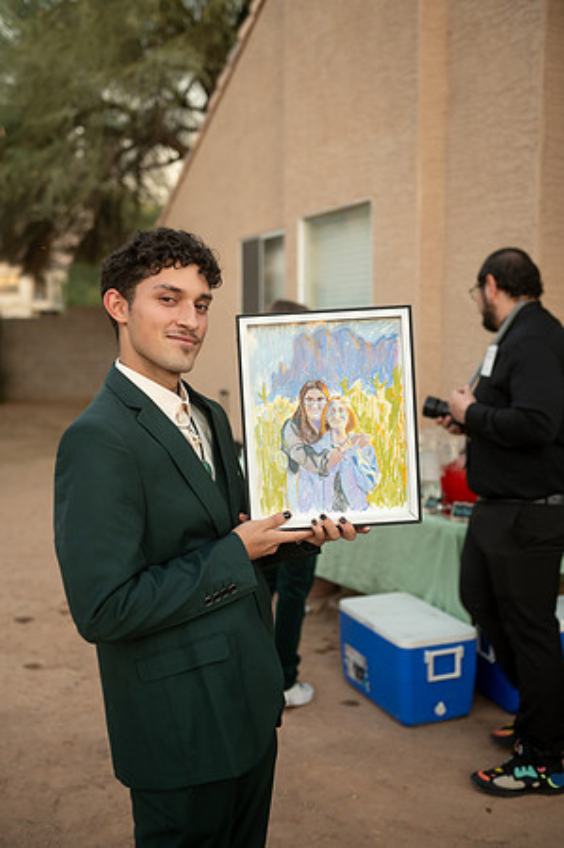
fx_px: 1036
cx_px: 282
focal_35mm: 44
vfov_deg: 44.5
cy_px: 424
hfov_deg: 30.4
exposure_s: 1/80
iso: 320
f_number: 3.5
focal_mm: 44
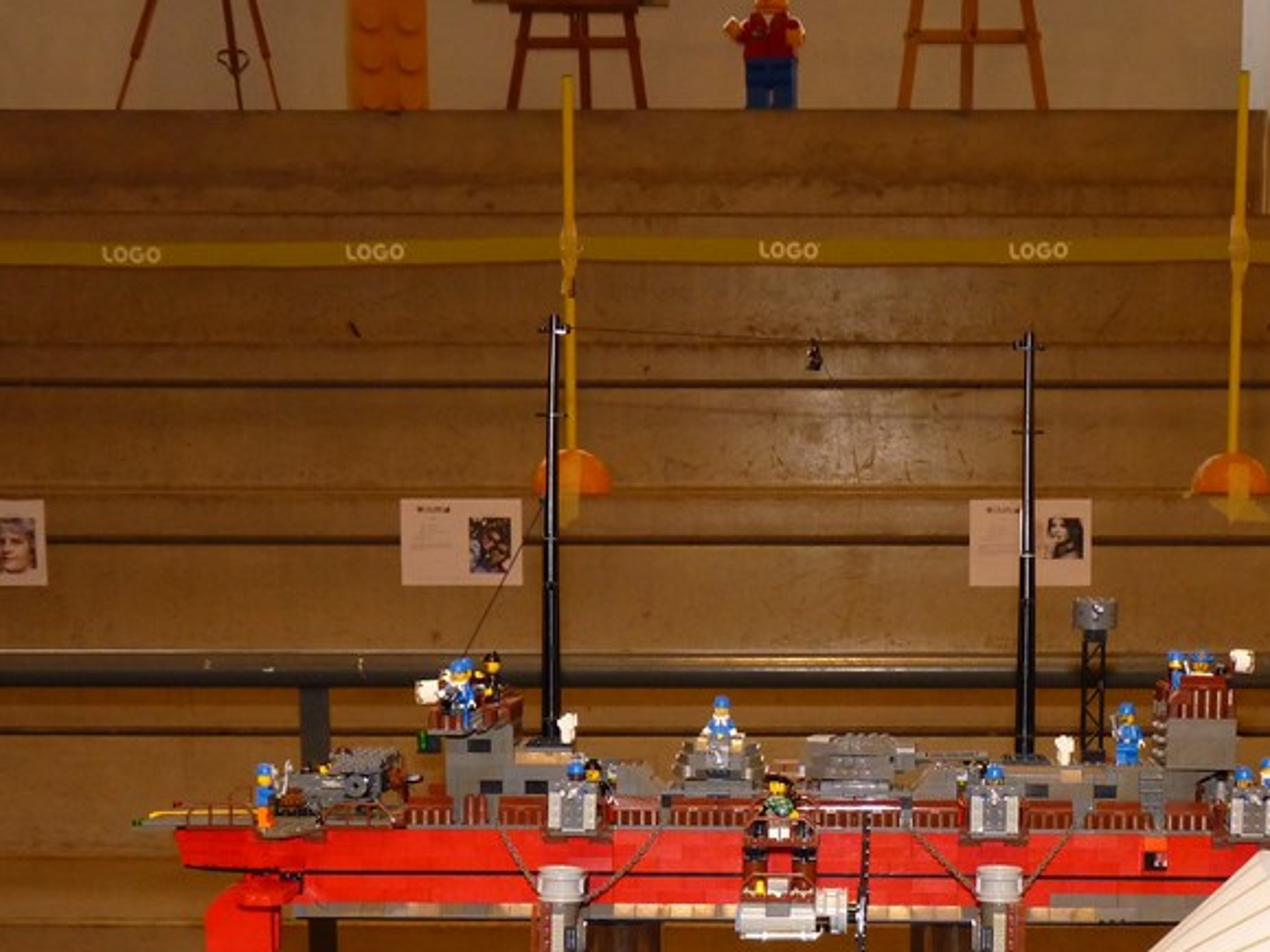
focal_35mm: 69
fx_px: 2531
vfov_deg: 20.9
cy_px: 829
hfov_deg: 27.9
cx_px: 875
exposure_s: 1/30
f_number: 3
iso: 200
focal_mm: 6.9
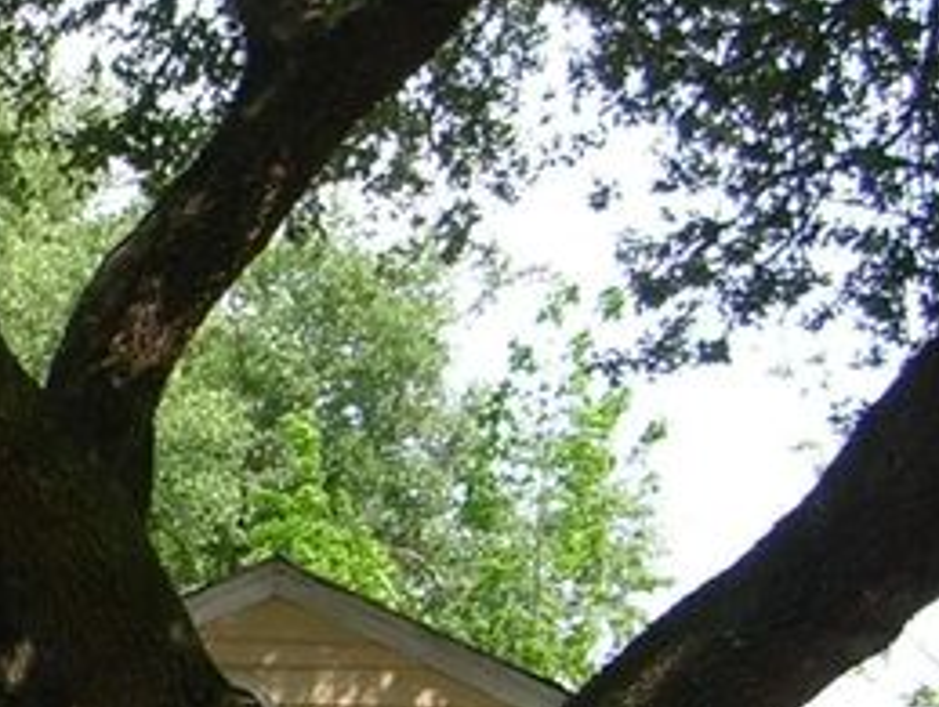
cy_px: 852
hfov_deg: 12.6
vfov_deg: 9.8
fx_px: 4075
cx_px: -392
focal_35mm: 150
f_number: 2.8
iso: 50
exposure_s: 1/382
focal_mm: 5.8
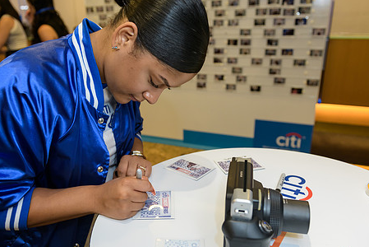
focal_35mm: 31
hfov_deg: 60.1
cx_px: 163
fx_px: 318
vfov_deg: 42.3
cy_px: 135
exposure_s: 1/125
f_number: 3.2
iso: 400
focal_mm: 24
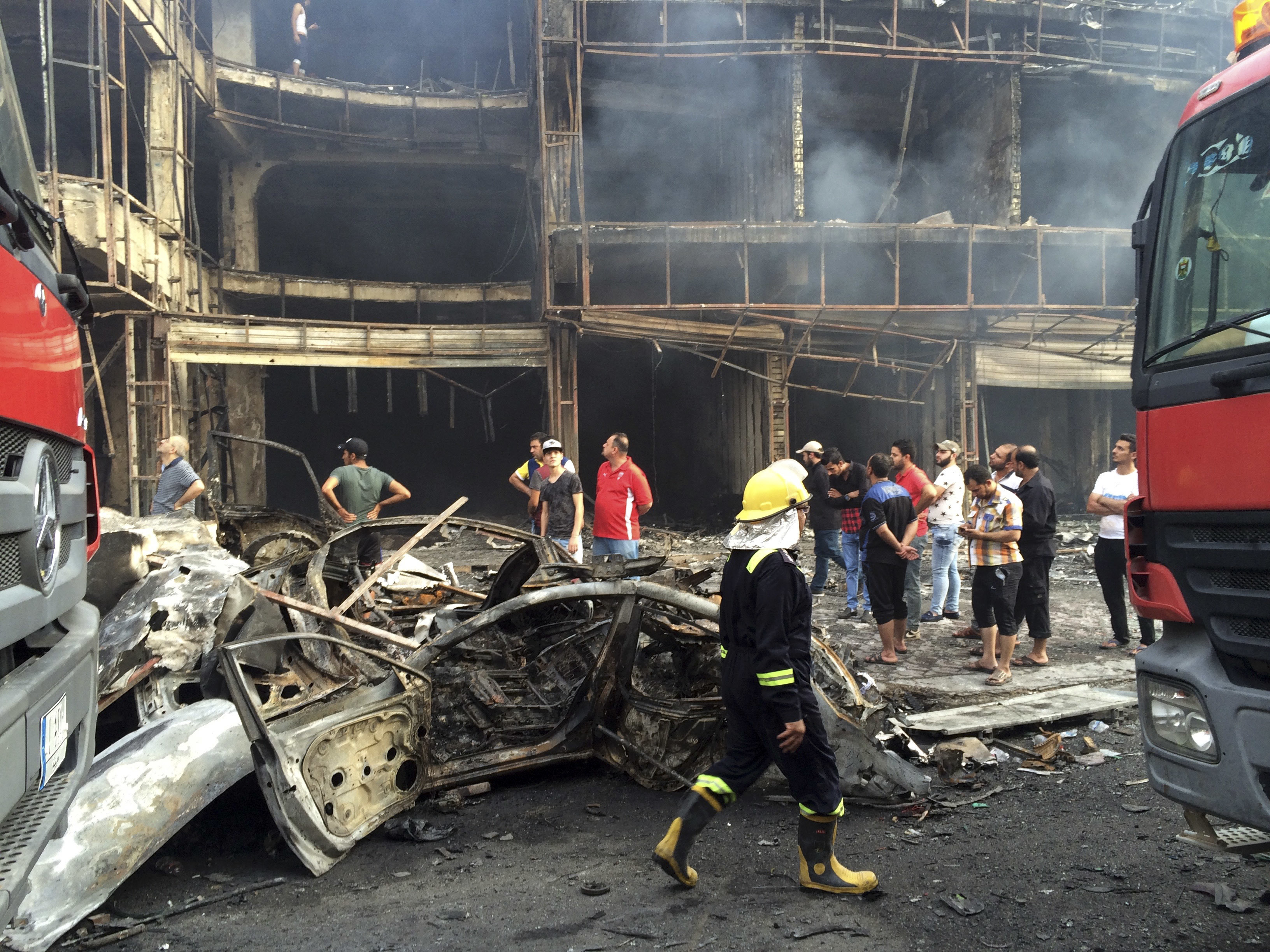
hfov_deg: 61.7
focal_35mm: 29
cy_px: 476
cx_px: 635
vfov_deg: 48.2
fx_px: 1064
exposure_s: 1/100
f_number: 2.2
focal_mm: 4.15
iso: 40
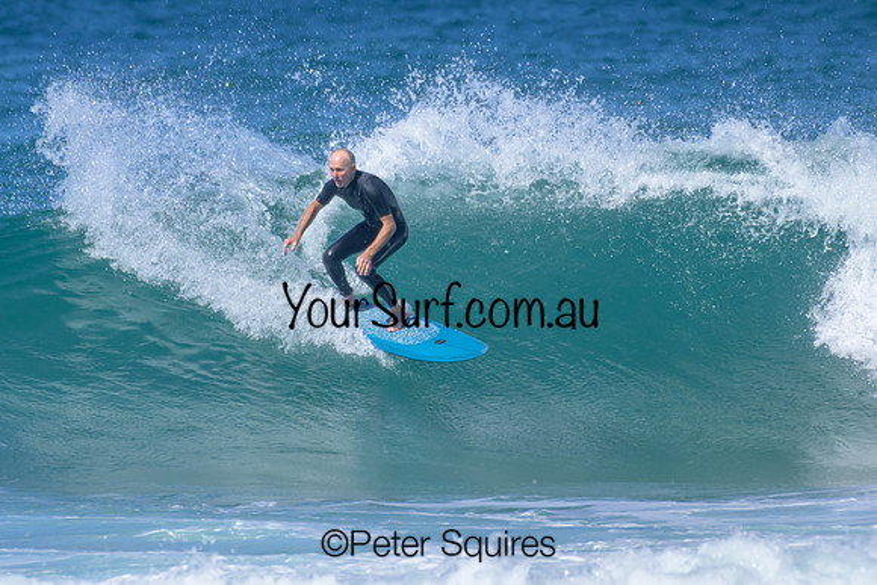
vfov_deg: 1.2
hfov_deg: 1.9
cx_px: 392
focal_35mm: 1107
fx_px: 26969
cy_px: 261
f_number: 11
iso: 1100
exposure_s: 1/2000
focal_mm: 1000
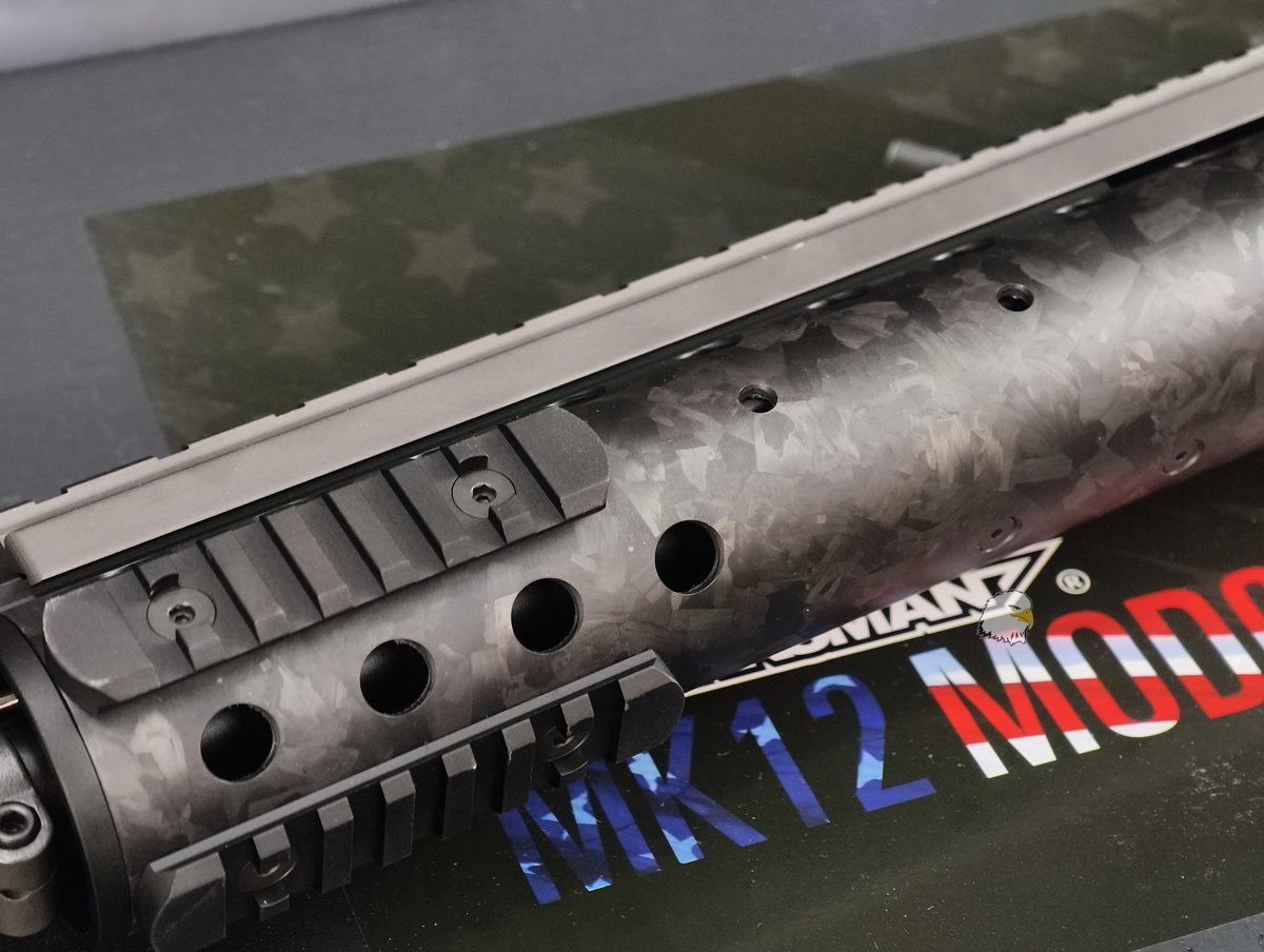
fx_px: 3109
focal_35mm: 85
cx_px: 632
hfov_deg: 23.0
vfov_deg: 17.4
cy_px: 476
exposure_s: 1/17.1
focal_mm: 22.48
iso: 823
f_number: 2.67
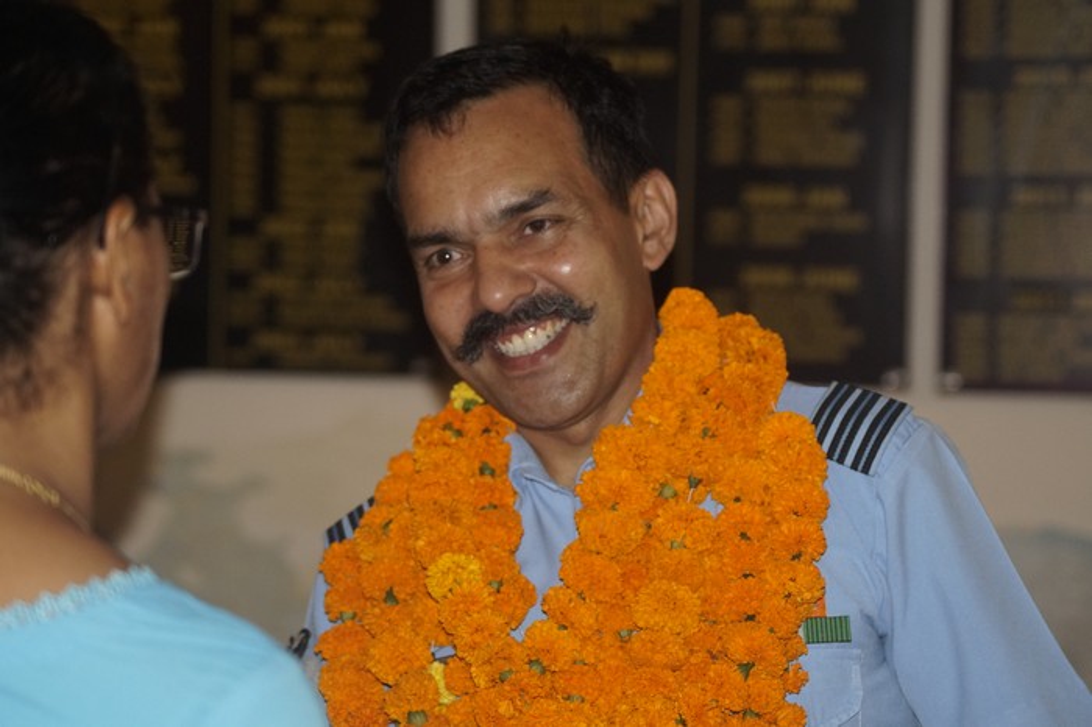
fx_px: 4093
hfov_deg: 15.2
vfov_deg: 10.2
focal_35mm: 135
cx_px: 546
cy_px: 364
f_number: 4
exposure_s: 1/60
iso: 800
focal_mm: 90
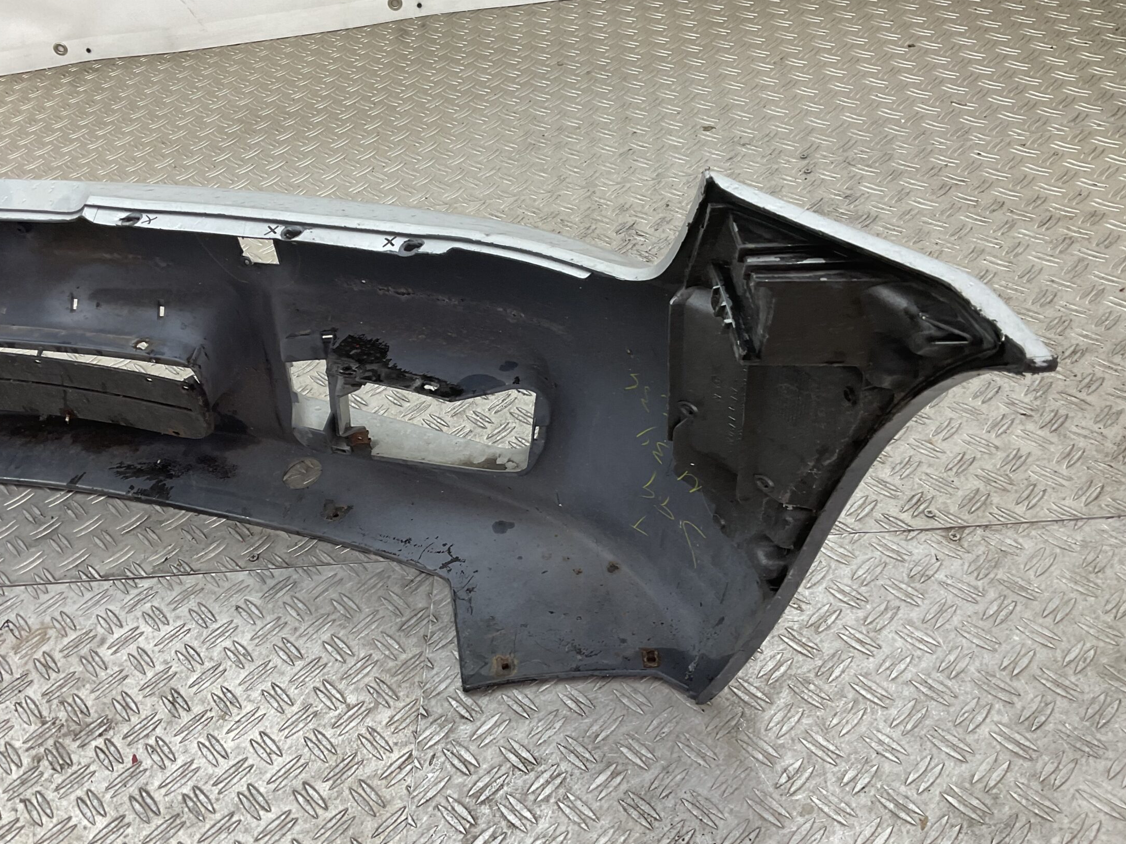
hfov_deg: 53.7
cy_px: 413
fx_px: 1106
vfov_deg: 41.8
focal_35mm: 34
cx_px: 472
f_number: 1.8
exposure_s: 1/120
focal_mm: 3
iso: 40
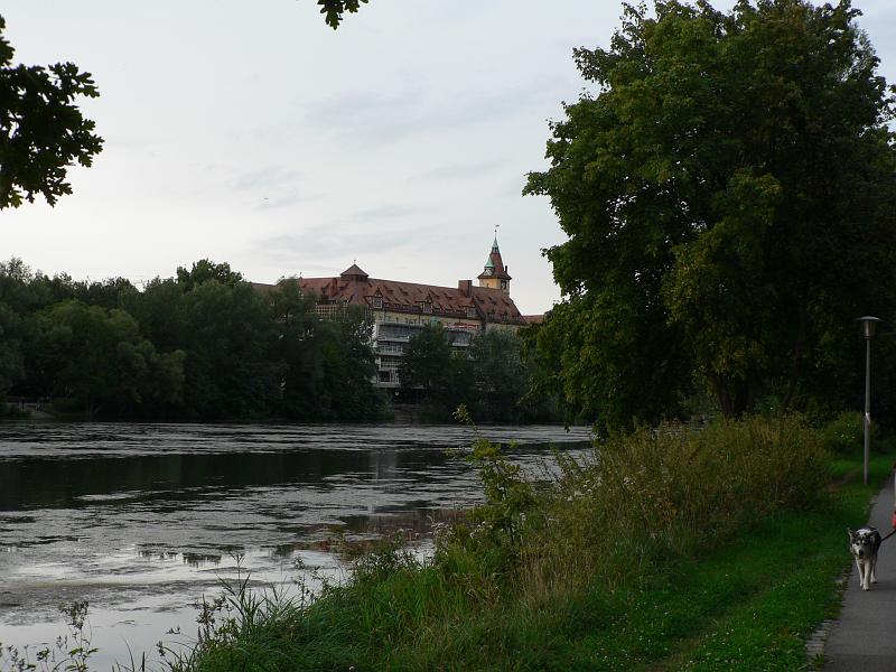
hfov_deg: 32.7
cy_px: 336
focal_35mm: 59
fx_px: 1527
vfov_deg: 24.8
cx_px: 448
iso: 80
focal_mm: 9.9
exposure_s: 1/160
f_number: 4
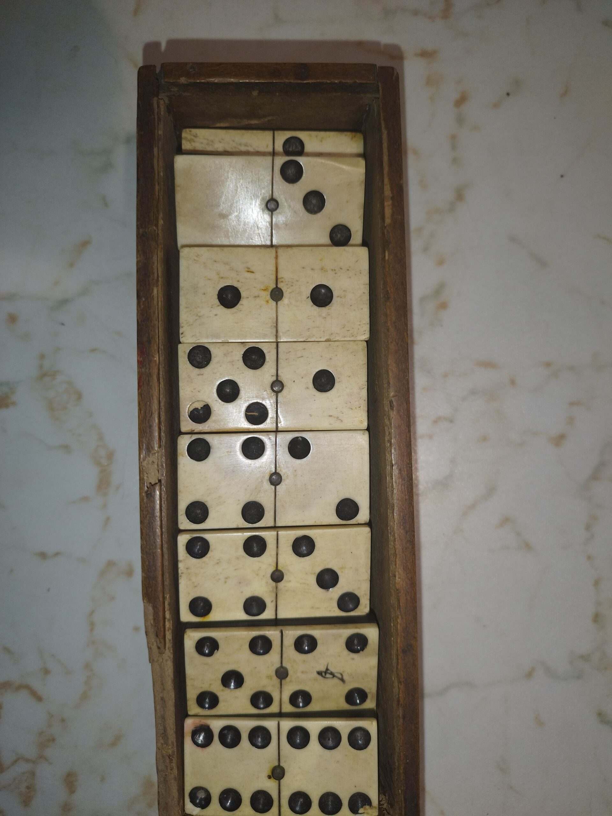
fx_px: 589
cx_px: 306
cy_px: 408
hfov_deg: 54.9
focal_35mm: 25
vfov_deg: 69.4
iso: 70
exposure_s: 1/50
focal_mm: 5.95
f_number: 1.89
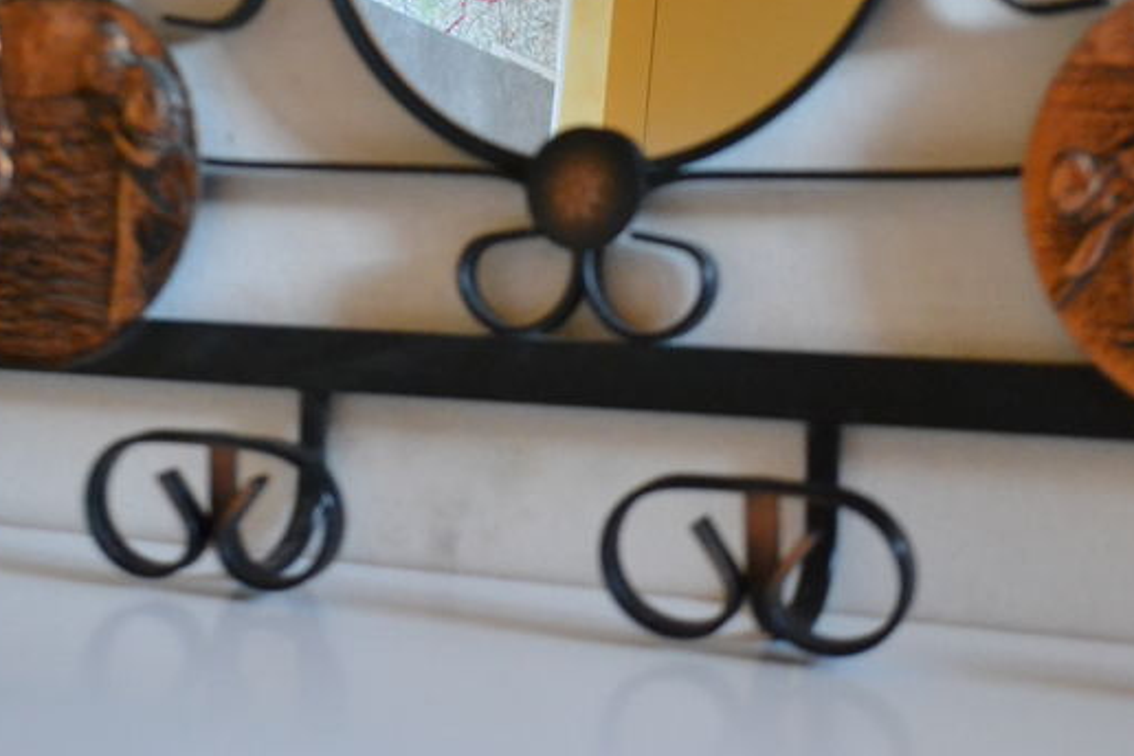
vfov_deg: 20.8
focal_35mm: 64
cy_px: 85
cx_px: 644
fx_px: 2016
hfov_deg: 31.4
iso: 3200
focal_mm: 22
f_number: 4
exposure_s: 1/13
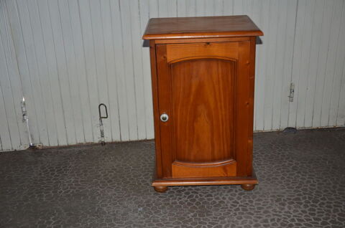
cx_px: 172
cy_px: 114
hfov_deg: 41.2
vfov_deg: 28.0
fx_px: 459
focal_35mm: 48
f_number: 4.2
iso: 800
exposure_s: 1/60
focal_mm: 32
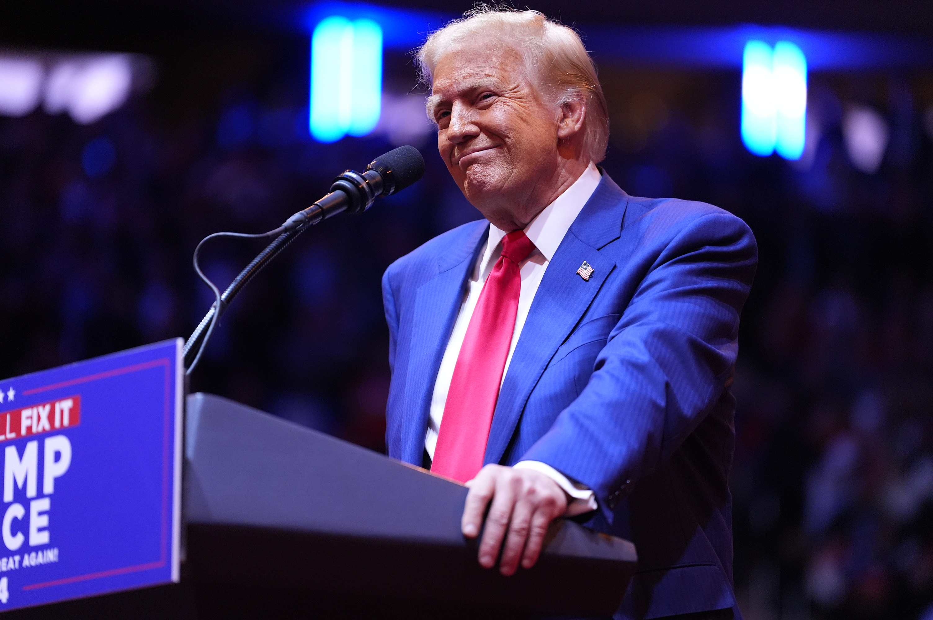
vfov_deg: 7.6
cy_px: 310
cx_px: 466
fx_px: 4661
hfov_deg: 11.4
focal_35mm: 180
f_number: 2.8
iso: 3200
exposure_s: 1/640
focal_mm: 180
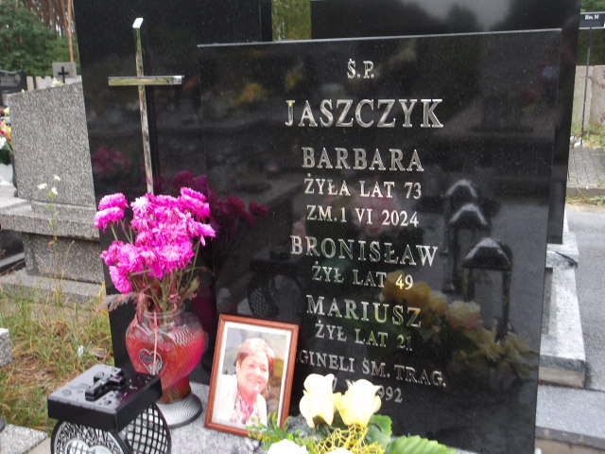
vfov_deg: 41.8
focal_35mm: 34
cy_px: 227
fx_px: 594
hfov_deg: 54.0
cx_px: 302
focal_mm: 6.1
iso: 100
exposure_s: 1/37
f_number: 3.3
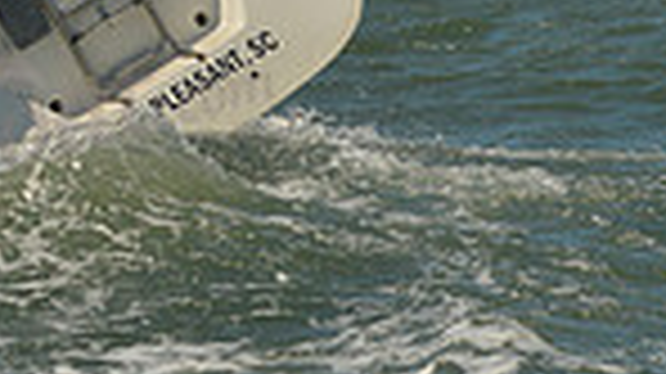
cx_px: -590
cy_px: -480
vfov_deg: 4.2
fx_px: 5065
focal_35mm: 287
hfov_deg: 7.3
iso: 280
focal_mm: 70
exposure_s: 1/1000
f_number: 9
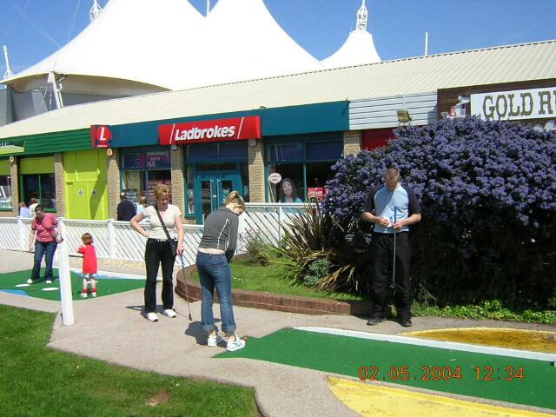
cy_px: 208
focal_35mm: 36
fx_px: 578
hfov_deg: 51.4
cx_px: 278
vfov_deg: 39.7
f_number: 5.2
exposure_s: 1/444
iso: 100
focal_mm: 4.7
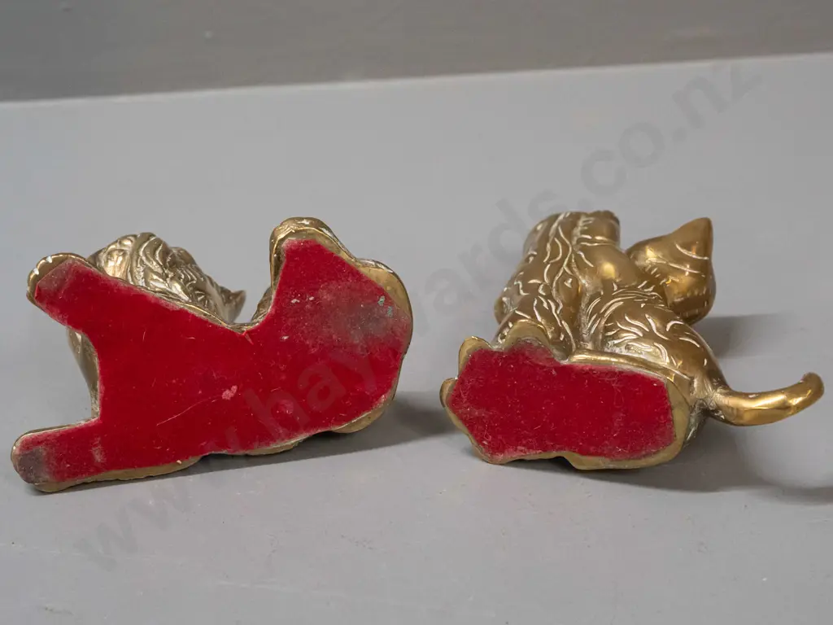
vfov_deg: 29.1
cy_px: 312
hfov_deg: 38.2
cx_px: 416
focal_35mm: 50
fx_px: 1203
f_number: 5.6
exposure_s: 1/160
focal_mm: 25
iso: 3200
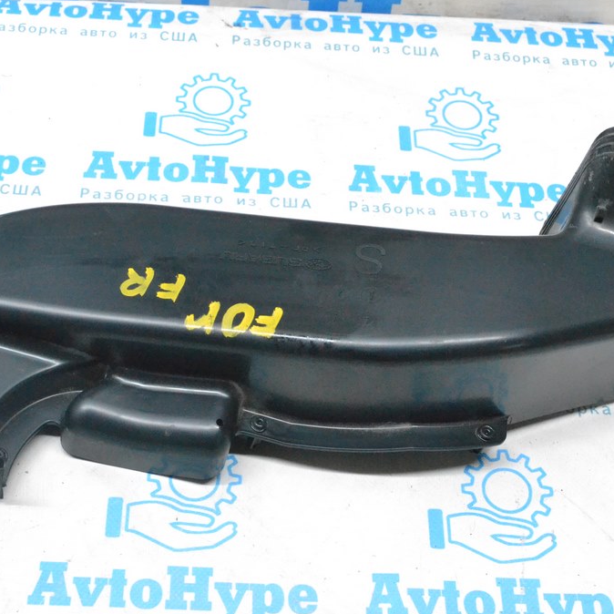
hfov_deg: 27.7
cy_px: 305
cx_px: 274
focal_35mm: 62
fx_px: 1244
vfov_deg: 27.7
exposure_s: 1/160
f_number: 9
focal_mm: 32
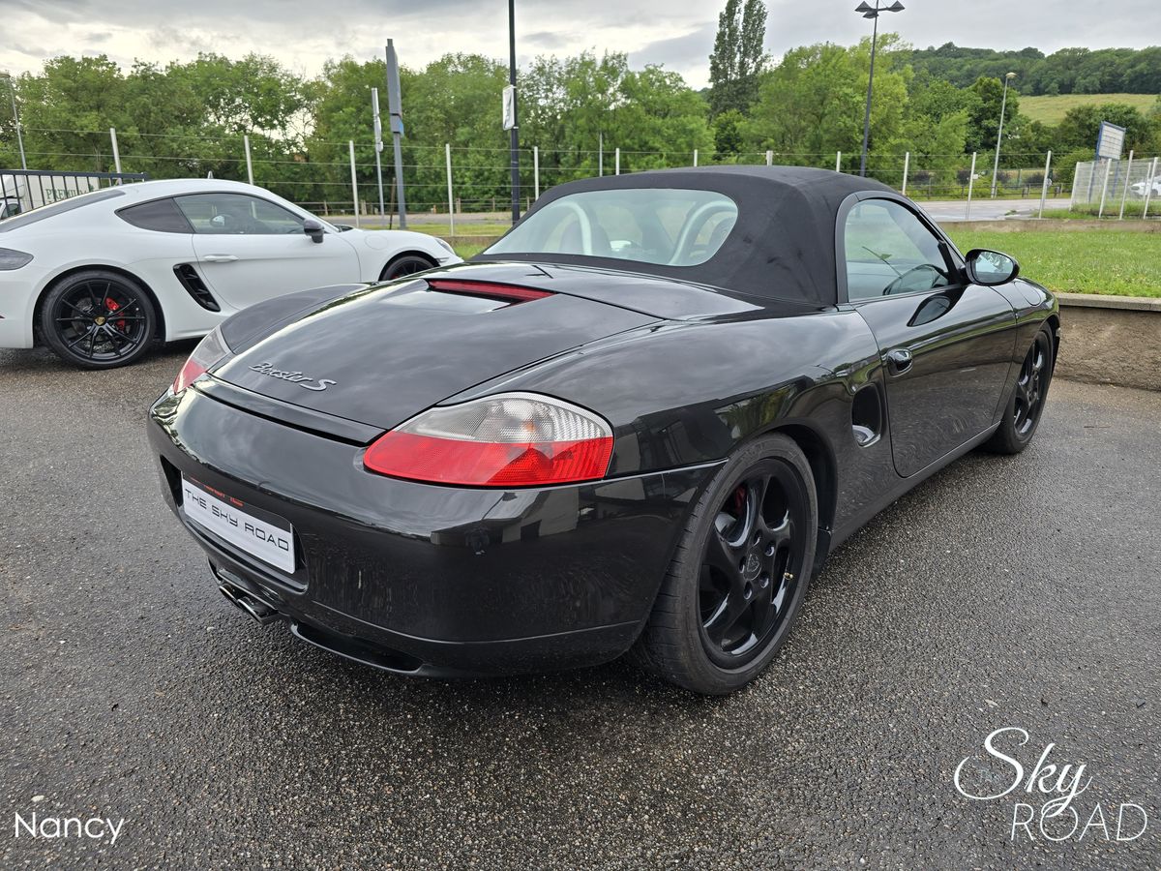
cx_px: 580
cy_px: 436
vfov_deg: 58.9
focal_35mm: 23
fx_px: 771
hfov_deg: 73.9
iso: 12
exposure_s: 1/281
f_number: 1.7
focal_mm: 6.3
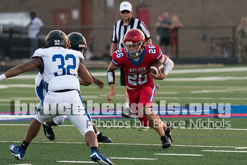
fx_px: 3159
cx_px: 141
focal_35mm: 460
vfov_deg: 3.0
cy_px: 68
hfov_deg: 4.5
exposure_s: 1/2000
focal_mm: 200
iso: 1600
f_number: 2.8
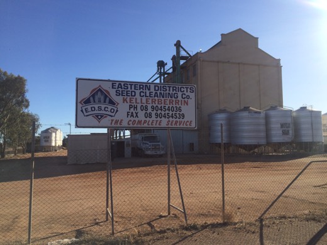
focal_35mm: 29
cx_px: 164
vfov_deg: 48.2
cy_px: 122
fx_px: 274
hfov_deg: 61.7
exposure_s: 1/2283
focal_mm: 4.15
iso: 32
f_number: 2.2
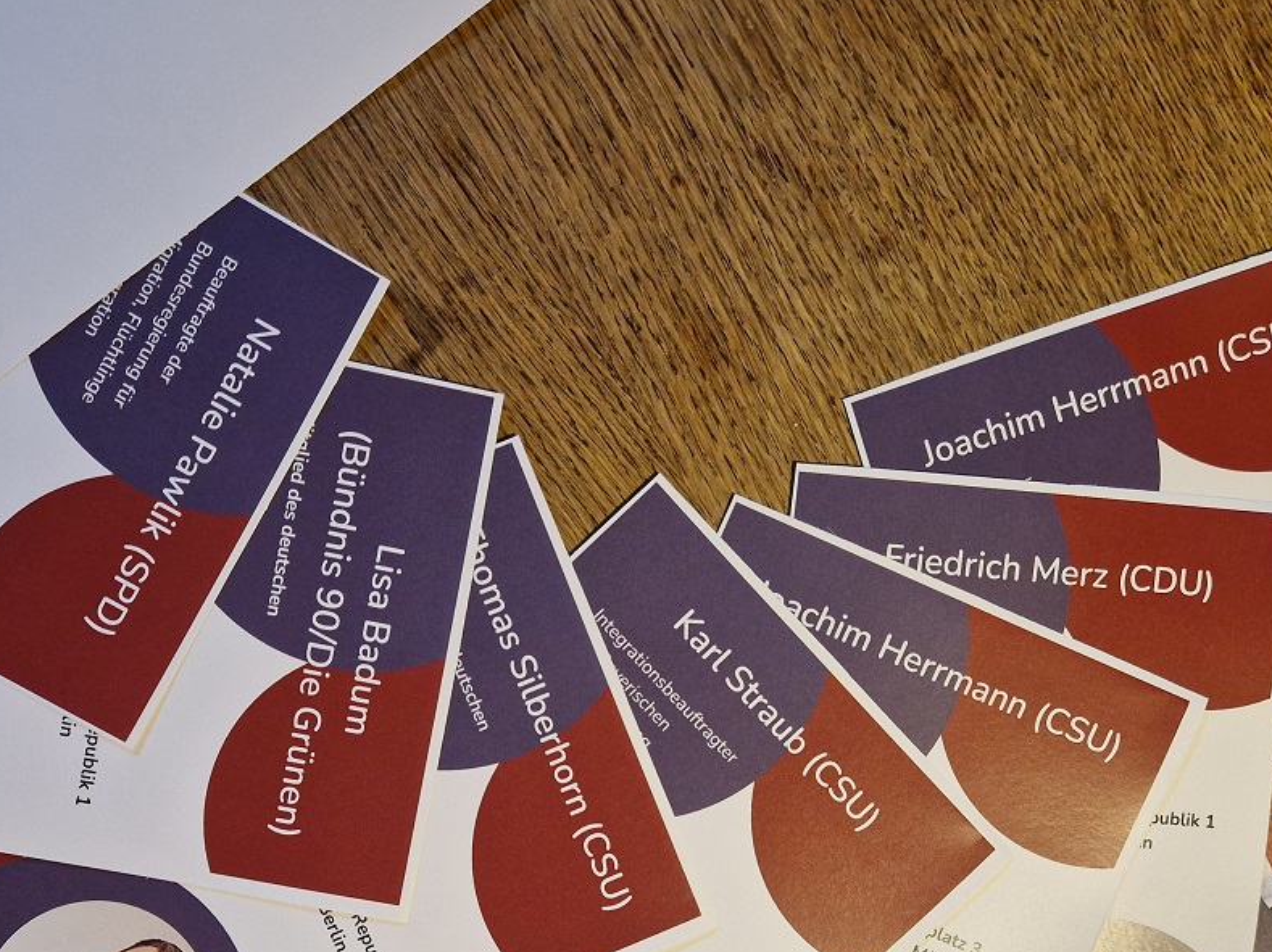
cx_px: 559
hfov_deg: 52.5
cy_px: 709
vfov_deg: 39.6
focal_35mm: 35
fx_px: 1286
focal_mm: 5.4
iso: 400
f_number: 1.8
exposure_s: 1/100
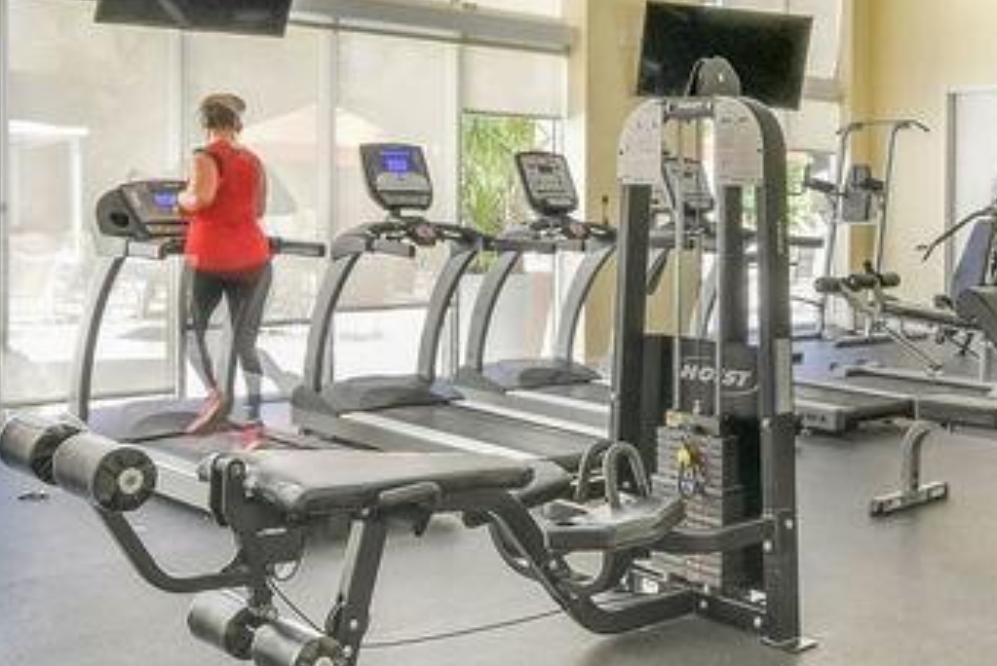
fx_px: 1247
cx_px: 617
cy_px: 194
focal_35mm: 45
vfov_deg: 29.6
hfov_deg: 43.3
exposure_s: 1/800
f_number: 8
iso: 400
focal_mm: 10
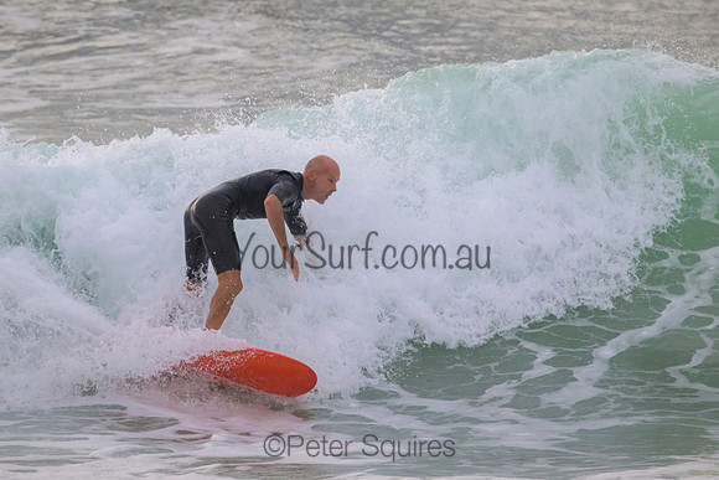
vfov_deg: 1.4
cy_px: 193
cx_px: 343
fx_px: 19134
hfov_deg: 2.2
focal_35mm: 958
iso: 2500
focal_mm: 800
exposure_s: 1/1600
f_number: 11
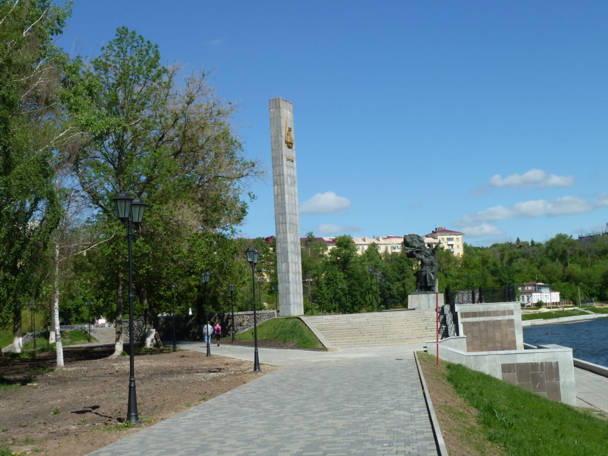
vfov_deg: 30.3
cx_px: 304
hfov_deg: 39.7
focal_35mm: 48
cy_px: 228
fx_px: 843
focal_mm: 7.9
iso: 80
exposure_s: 1/400
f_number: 5
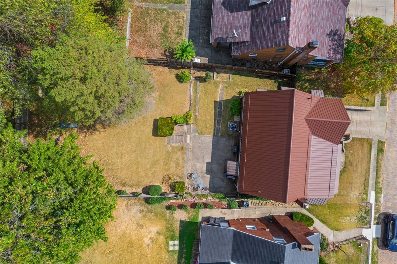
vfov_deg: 57.2
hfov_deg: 78.6
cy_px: 132
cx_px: 198
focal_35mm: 22
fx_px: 242
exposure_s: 1/240
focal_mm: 8.38
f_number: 2.8
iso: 100
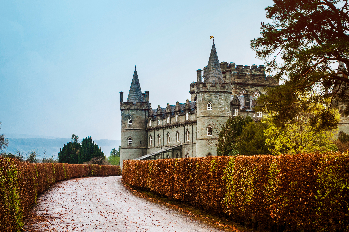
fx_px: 755
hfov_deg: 26.0
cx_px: 174
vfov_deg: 17.4
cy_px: 116
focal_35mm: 78
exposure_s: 1/160
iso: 200
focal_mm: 52
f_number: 6.3
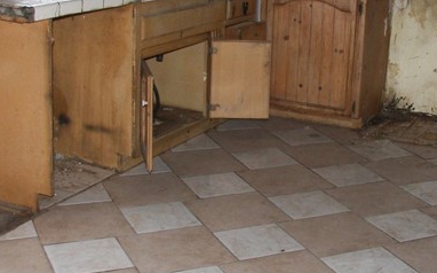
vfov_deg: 20.3
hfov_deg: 31.9
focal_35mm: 64
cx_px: 268
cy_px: 128
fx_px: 762
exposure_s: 1/30
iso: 100
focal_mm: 6
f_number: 2.8
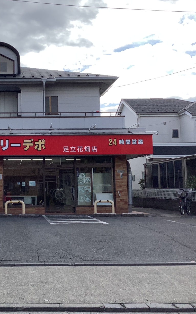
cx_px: 12
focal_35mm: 44
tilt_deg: +4.5
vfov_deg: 45.3
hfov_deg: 27.9
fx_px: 376
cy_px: 157
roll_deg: -0.1
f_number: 2.4
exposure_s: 1/1698
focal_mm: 3.3
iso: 25
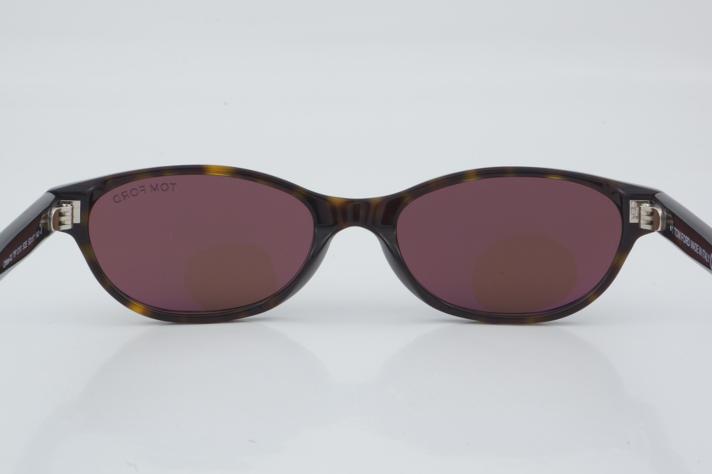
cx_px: 356
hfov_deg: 24.6
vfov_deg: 16.6
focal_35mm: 82
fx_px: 1632
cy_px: 237
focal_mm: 55
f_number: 29
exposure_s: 1/4
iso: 100
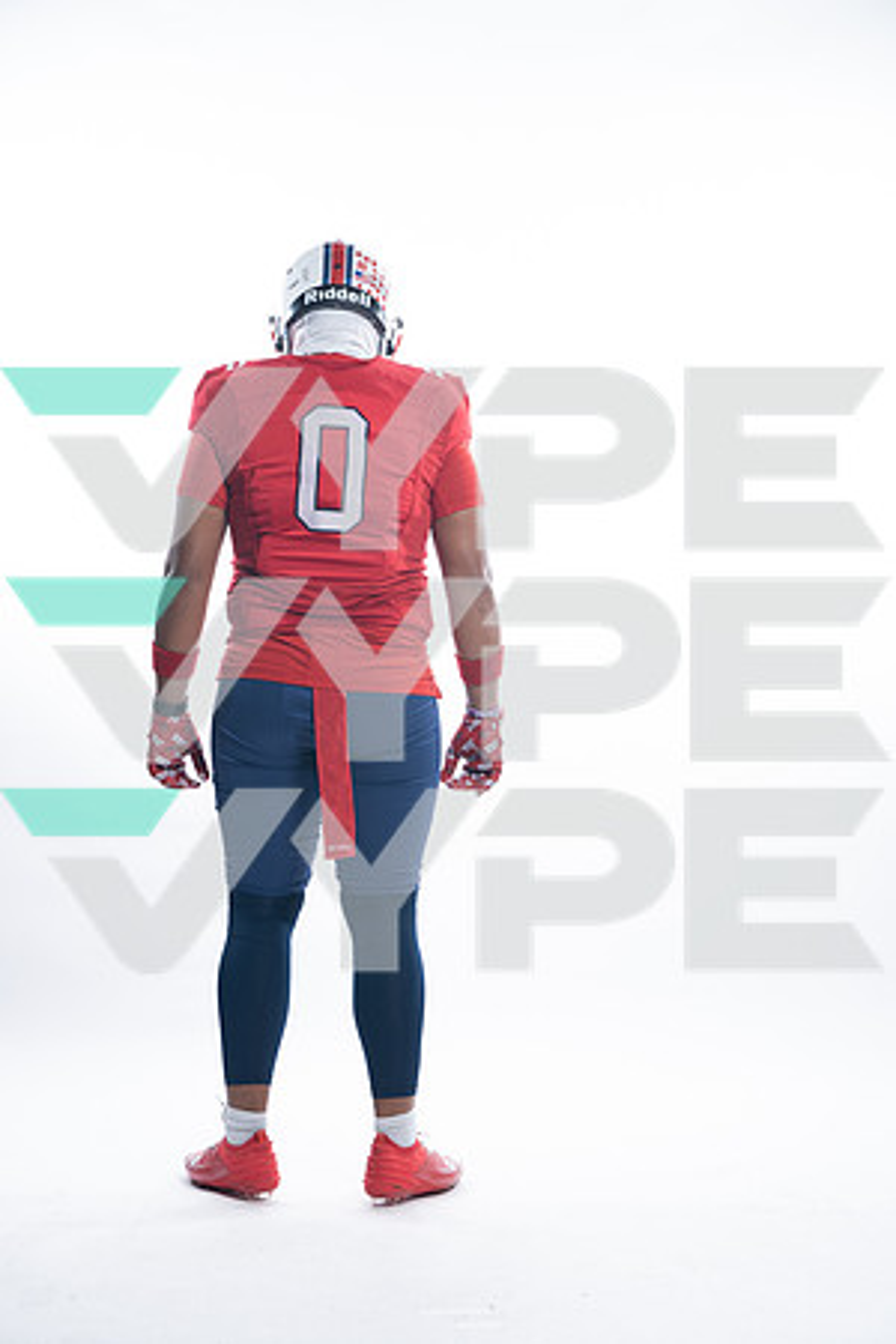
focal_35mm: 76
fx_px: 2837
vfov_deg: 26.7
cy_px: 672
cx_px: 448
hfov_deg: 17.9
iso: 200
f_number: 5.6
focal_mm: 76
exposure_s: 1/250
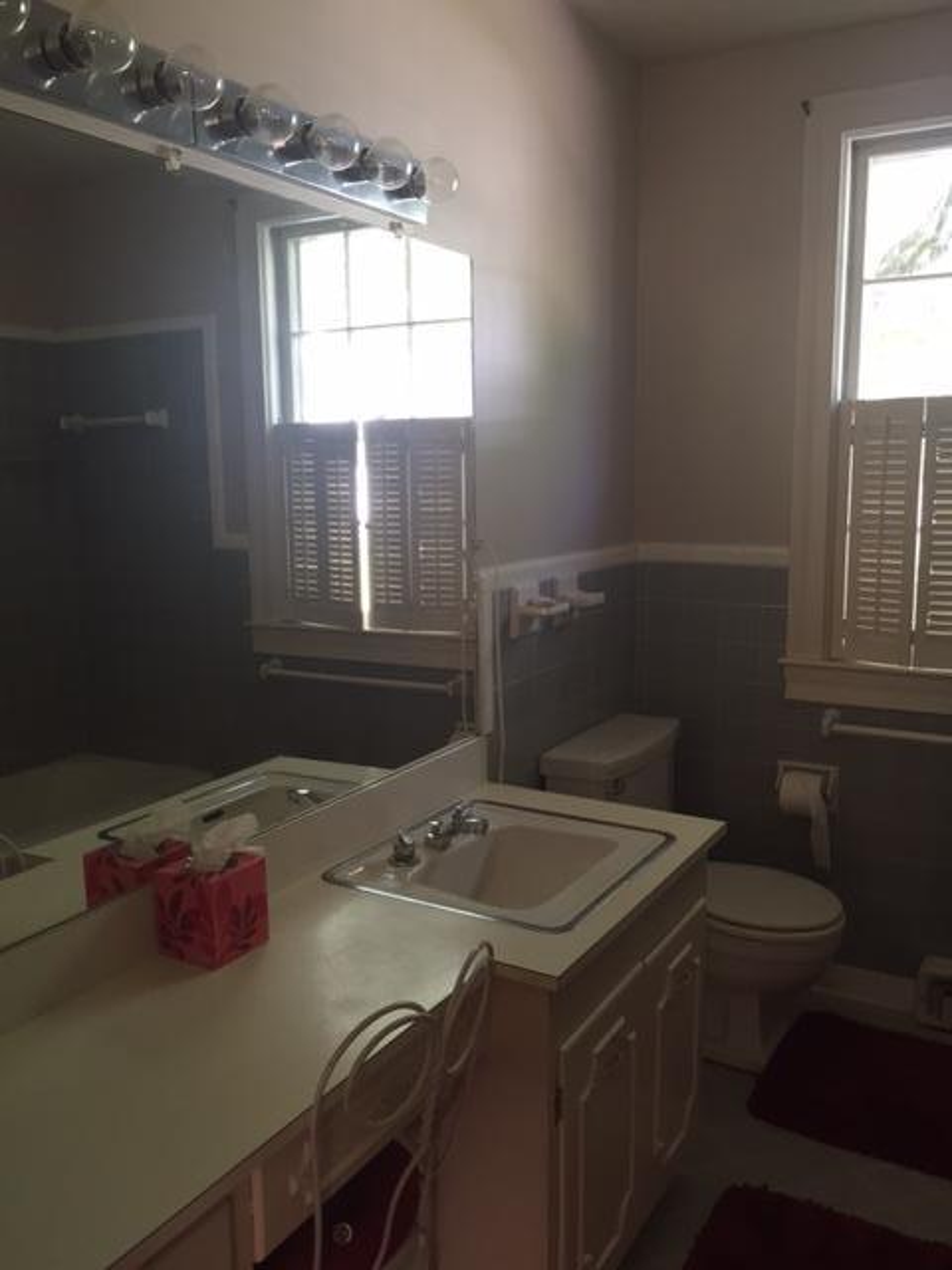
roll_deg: +0.9
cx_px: 476
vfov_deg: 61.7
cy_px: 635
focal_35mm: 29
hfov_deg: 48.2
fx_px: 1063
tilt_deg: -9.0
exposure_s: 1/30
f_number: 2.2
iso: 64
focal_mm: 4.15
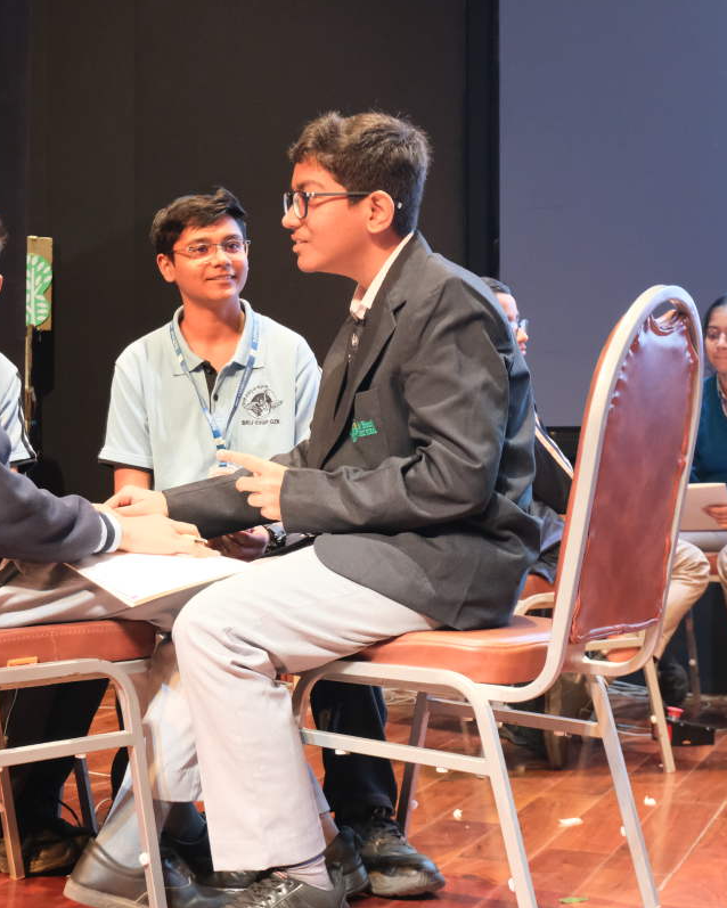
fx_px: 1748
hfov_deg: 23.2
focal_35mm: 65
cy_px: 453
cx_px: 144
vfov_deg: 29.1
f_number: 4.7
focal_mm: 30.5
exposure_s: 1/26
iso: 3200
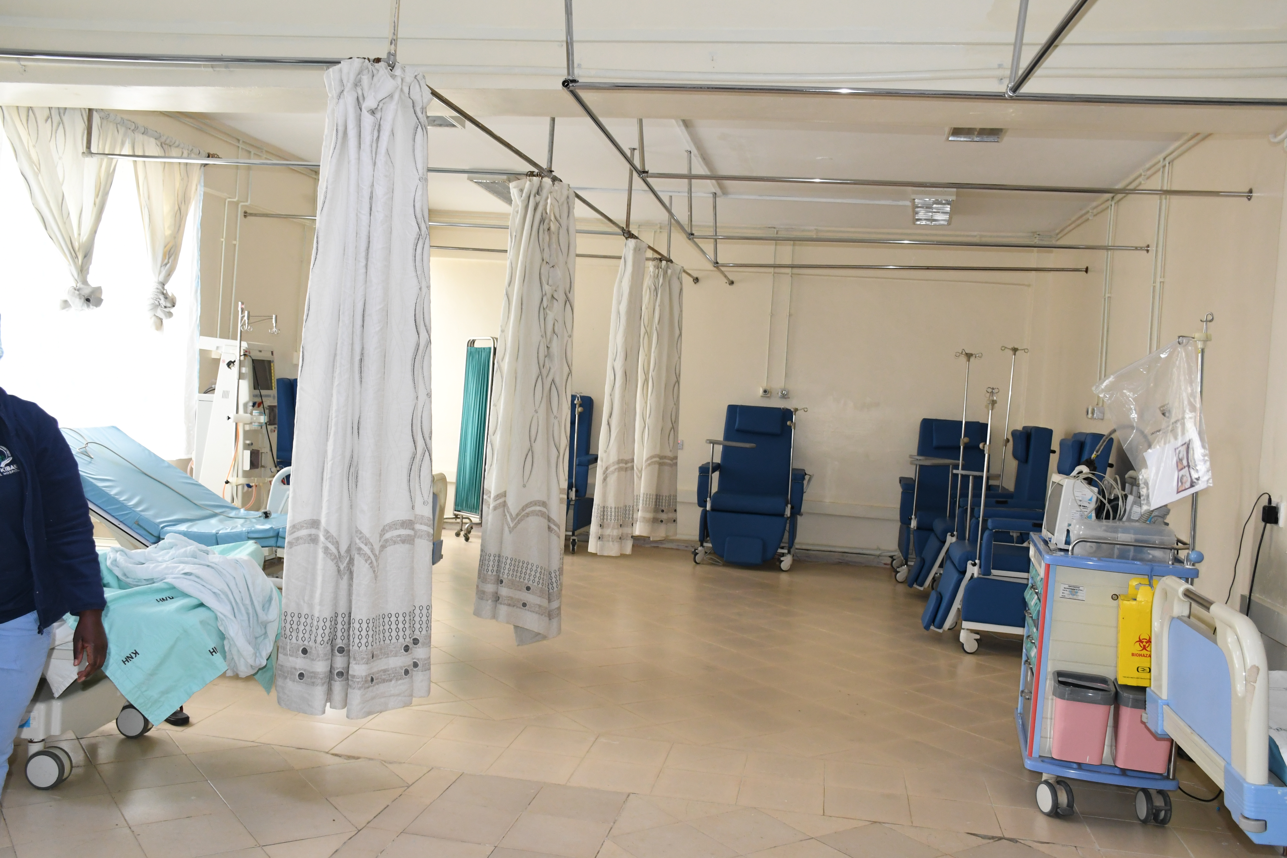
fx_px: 1180
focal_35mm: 33
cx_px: 644
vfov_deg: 40.0
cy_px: 429
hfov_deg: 57.2
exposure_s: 1/100
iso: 1600
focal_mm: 22
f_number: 5.6
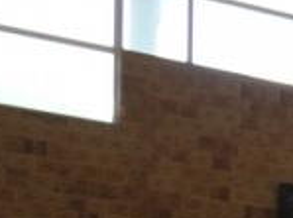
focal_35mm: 140
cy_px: 534
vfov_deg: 9.4
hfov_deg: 12.0
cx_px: 647
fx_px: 1182
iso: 125
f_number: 2.8
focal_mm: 8.8
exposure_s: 1/125
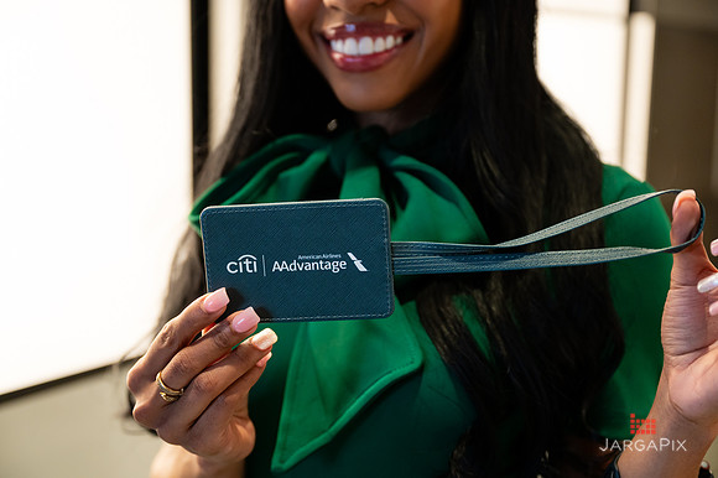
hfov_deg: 36.0
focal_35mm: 55
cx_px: 359
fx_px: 1104
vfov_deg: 24.4
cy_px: 239
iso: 1000
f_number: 3.2
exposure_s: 1/160
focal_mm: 55
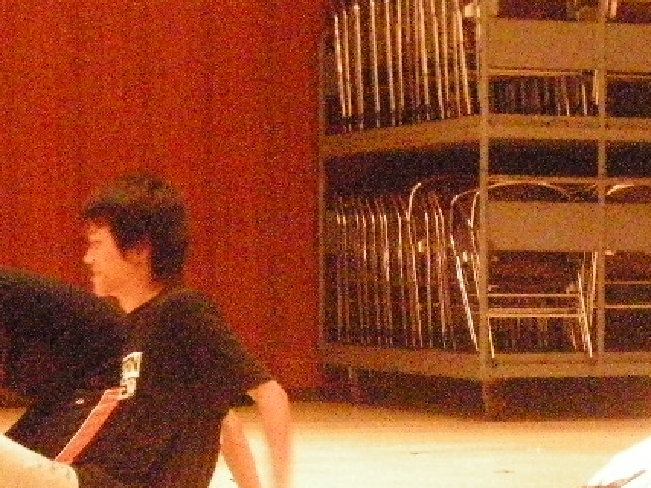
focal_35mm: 141
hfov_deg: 13.9
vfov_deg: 10.5
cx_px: 541
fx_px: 2651
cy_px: 422
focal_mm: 10.1
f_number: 3.1
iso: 1600
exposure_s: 1/36
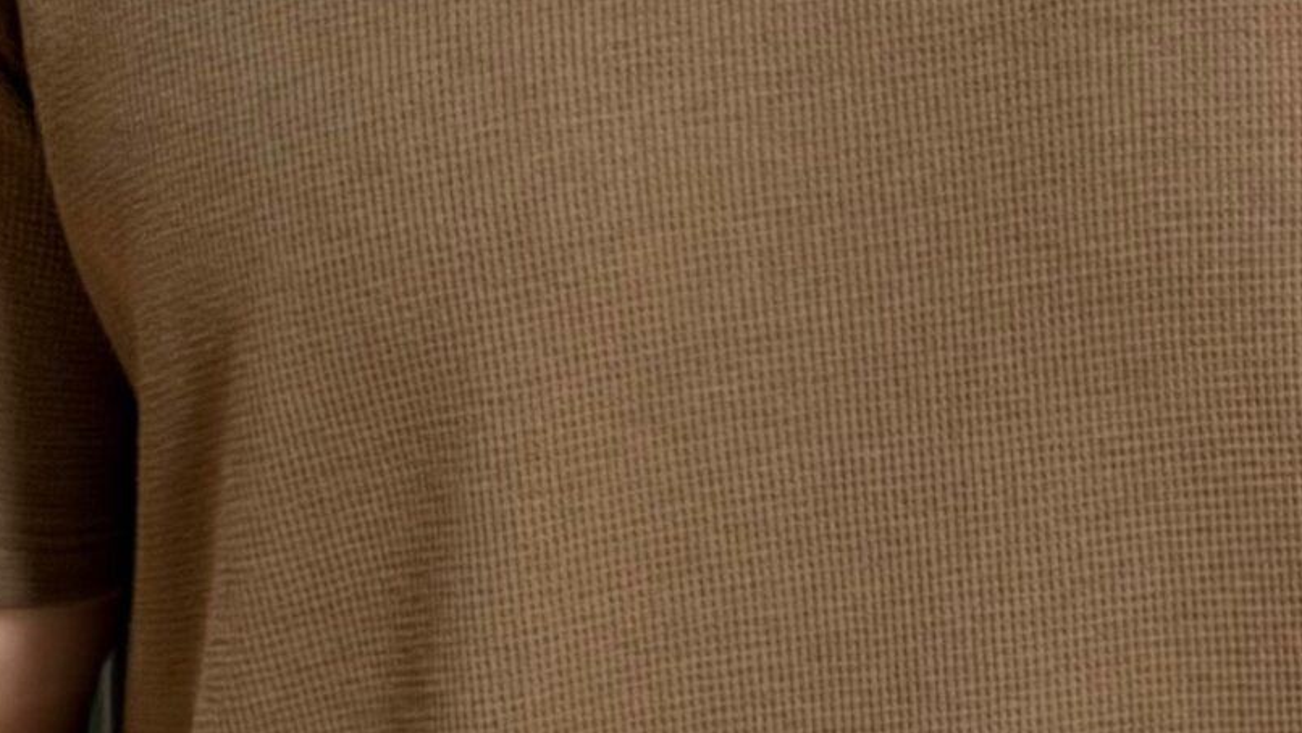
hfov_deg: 12.9
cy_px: 823
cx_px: 842
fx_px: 5733
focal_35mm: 166
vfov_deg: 7.3
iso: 250
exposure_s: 1/40
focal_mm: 6.76
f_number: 1.78
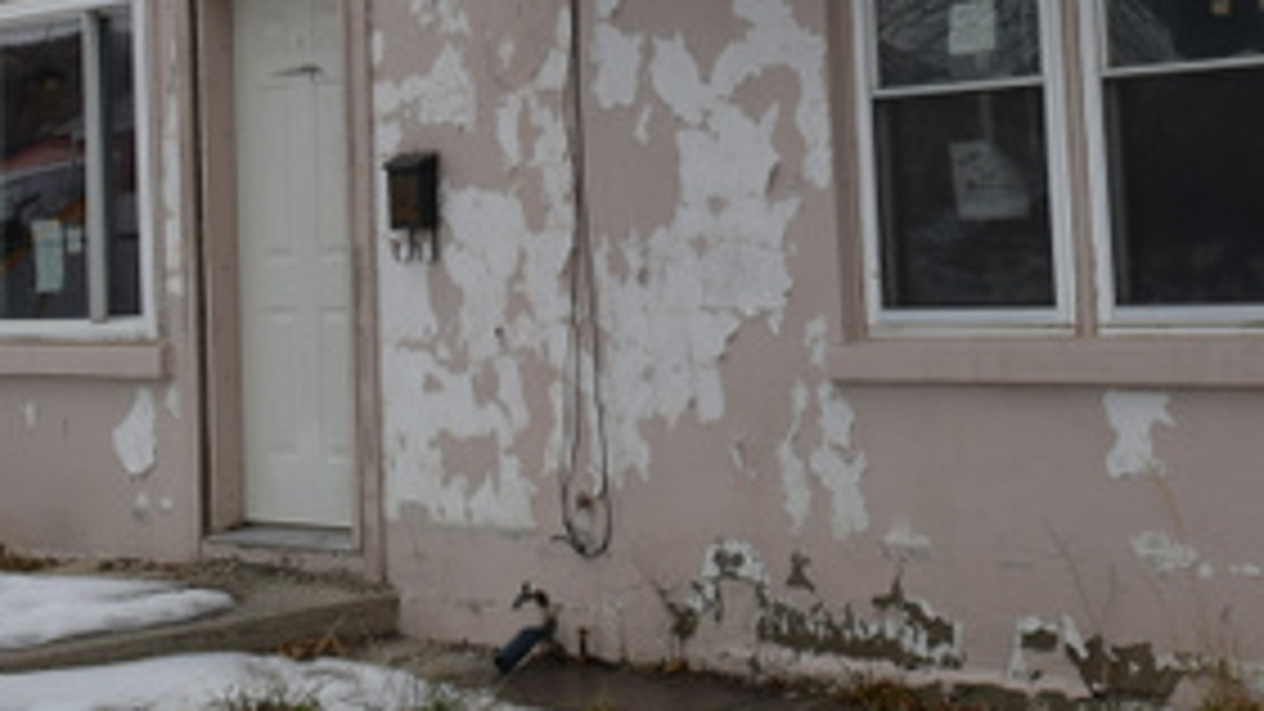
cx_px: 1120
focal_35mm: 86
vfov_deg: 13.7
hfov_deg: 24.1
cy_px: -94
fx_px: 2882
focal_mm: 24
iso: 280
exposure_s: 1/250
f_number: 8
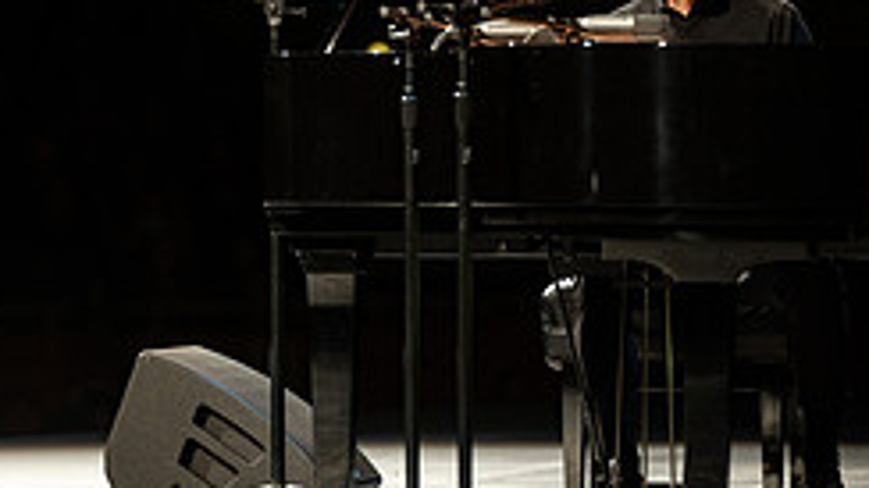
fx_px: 8914
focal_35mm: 387
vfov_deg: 3.1
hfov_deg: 5.6
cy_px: 139
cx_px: 395
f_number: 2.8
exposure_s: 1/200
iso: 1000
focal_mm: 200
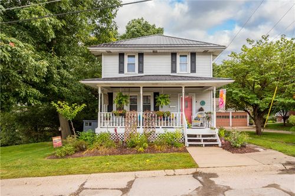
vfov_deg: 63.2
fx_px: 160
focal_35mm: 20
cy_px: 98
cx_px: 148
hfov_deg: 85.4
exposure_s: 1/100
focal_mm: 13
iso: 200
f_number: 6.3
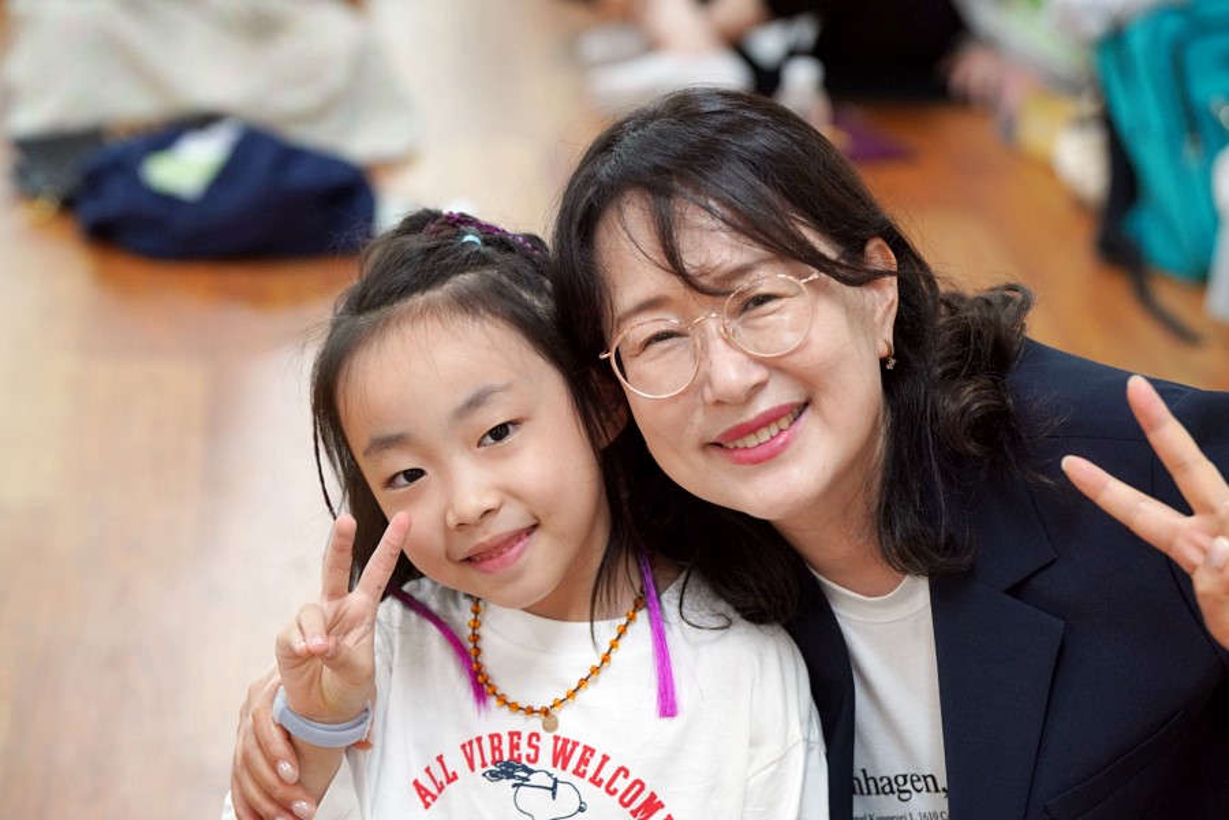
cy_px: 410
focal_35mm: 99
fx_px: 3379
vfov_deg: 13.8
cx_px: 614
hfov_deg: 20.6
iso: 2000
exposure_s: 1/160
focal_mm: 99
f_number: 4
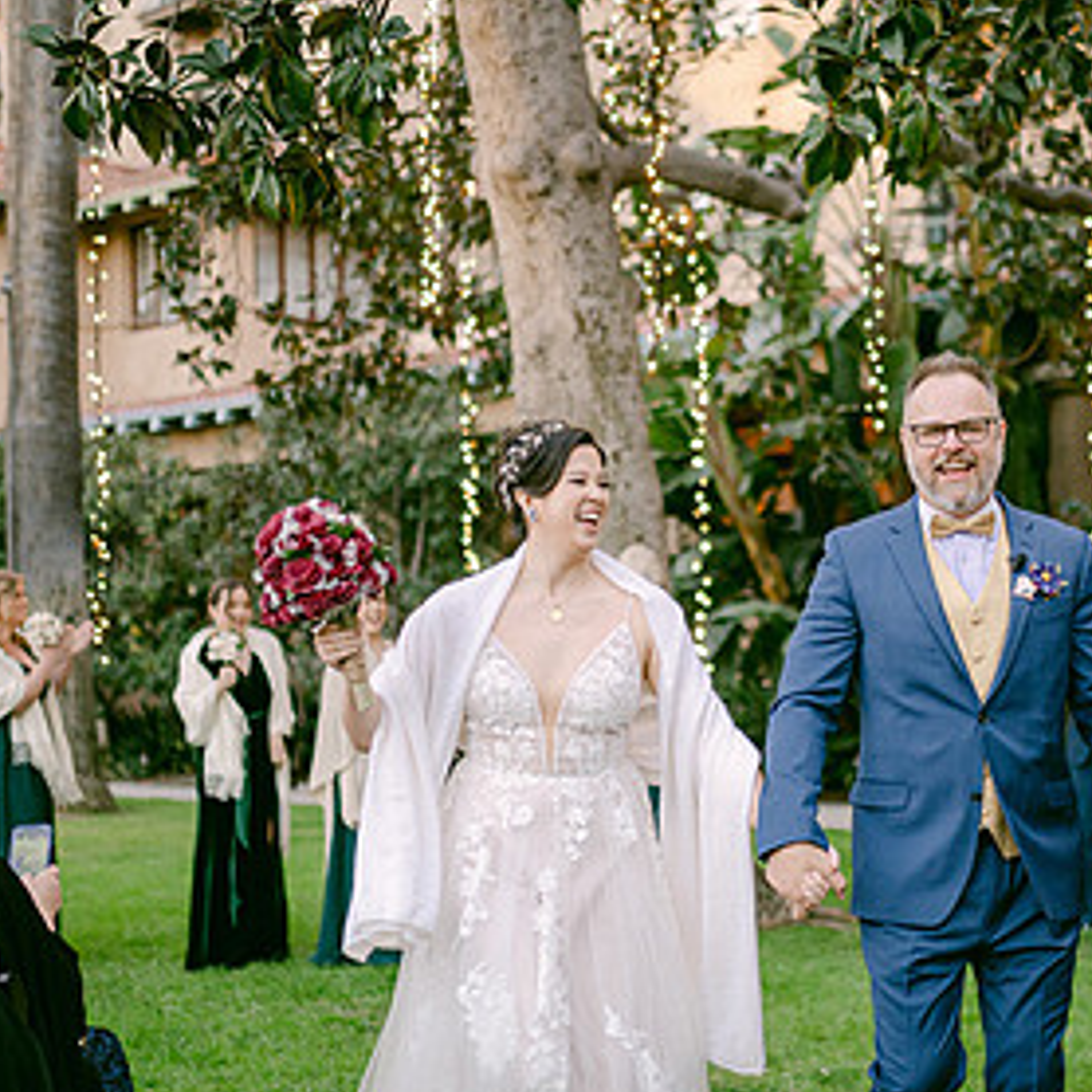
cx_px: 725
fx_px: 2248
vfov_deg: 27.3
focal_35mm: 63
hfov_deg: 27.1
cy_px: 621
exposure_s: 1/2000
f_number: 1.4
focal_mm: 35
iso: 1000
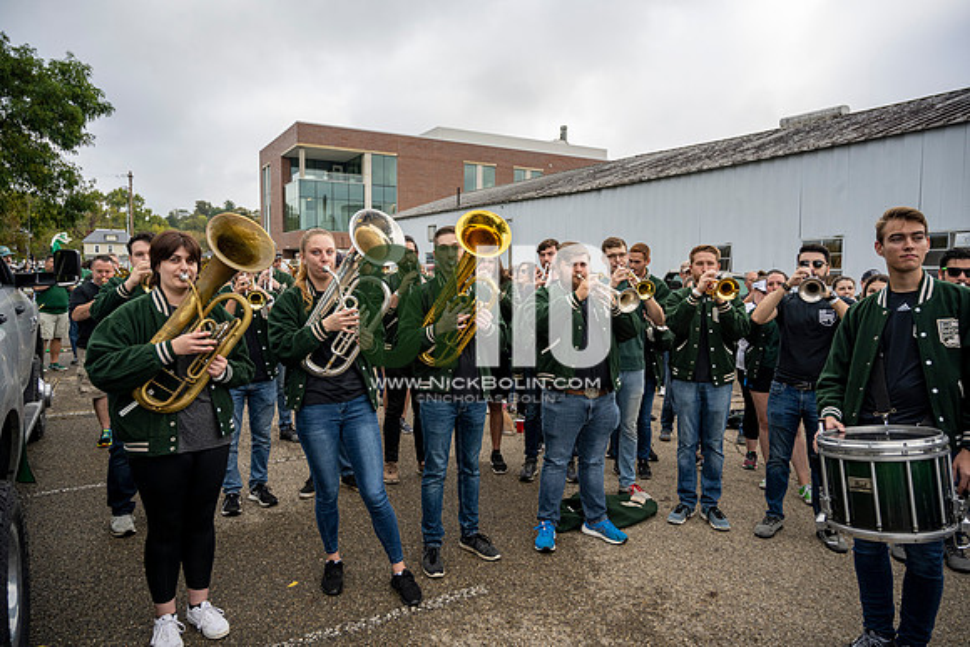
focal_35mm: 24
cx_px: 485
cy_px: 324
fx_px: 647
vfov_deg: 53.2
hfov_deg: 73.7
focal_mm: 24
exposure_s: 1/800
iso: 400
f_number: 4
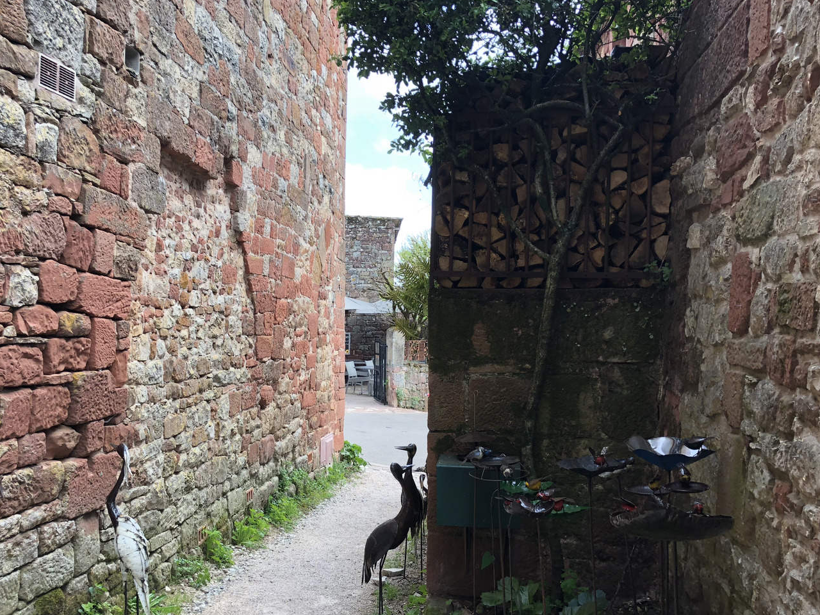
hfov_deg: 52.4
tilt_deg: -0.6
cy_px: 359
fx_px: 829
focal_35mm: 35
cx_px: 341
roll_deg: +0.8
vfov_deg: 40.6
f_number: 1.8
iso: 20
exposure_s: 1/138
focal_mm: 4
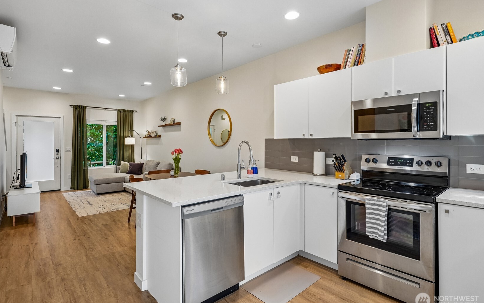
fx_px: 237
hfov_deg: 91.1
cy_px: 144
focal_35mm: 18
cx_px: 236
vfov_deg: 65.0
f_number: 8
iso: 400
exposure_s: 1/15
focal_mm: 17
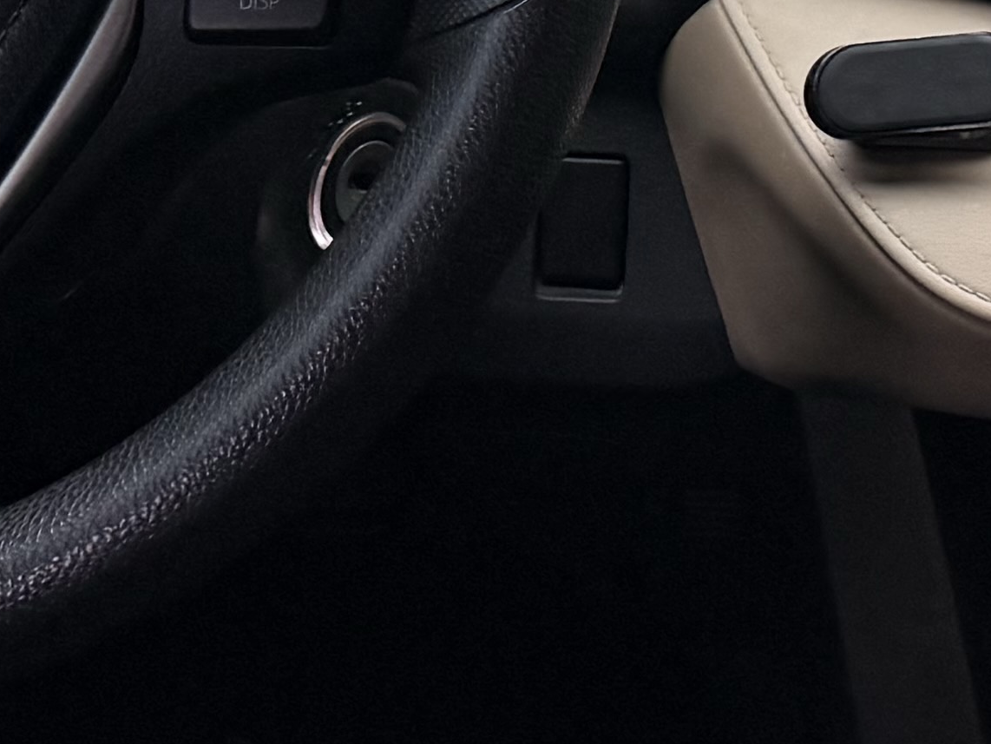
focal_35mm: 120
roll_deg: -1.3
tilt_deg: -9.3
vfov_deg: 11.9
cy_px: -293
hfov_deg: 16.4
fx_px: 3436
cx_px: 660
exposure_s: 1/60
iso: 200
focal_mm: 6.76
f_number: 1.78
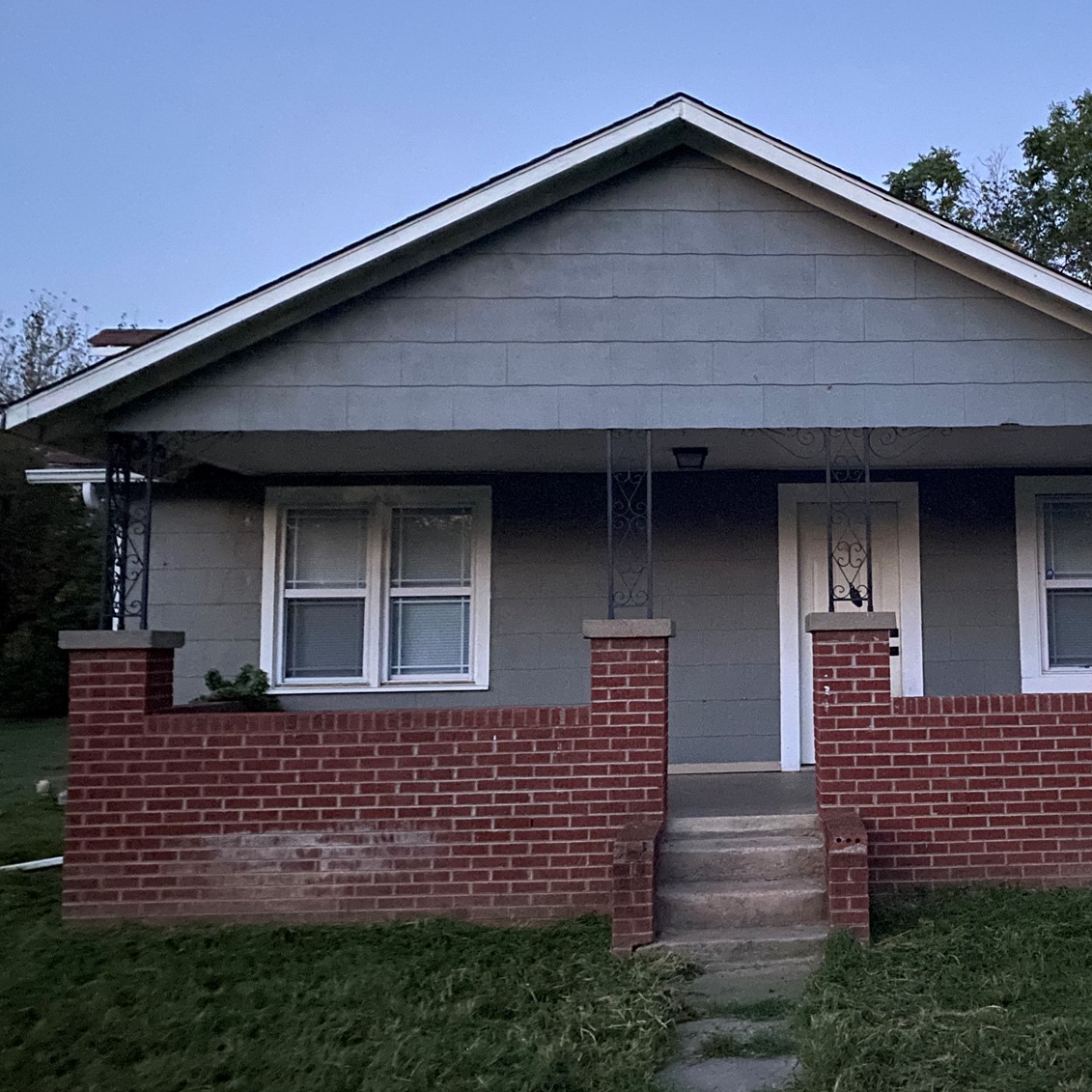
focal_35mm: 39
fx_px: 1392
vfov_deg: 42.8
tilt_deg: +5.2
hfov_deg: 41.6
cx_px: 821
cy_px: 498
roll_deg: +0.2
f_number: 1.8
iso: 1000
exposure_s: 1/8
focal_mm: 4.25
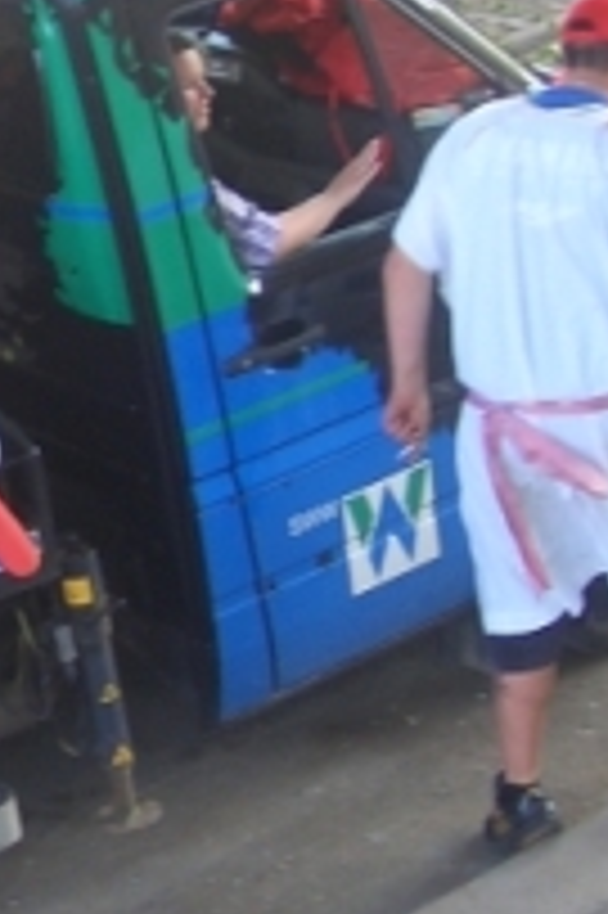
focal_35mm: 115
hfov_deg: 11.2
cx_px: -410
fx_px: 2918
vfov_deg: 17.8
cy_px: 410
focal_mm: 5.8
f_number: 2.6
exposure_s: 1/80
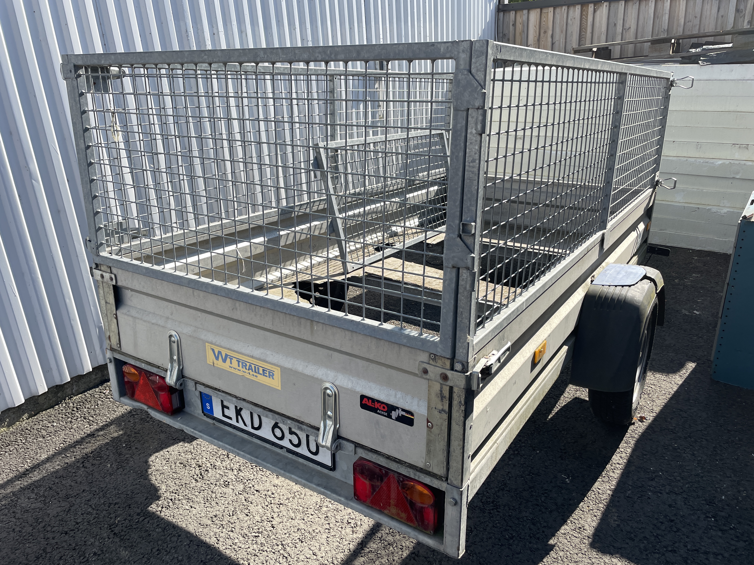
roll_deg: +5.4
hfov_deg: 67.3
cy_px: 282
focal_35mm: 26
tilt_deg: -22.4
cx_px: 377
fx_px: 566
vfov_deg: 53.1
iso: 32
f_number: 1.6
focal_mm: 4.2
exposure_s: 1/1916
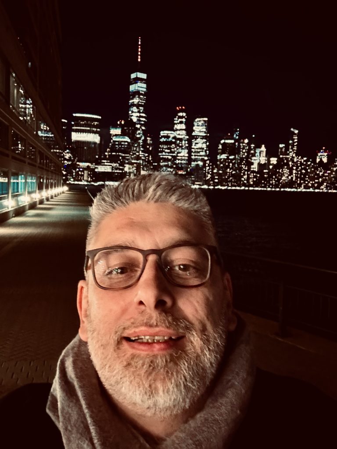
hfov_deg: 46.8
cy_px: 224
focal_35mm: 30
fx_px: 389
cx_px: 168
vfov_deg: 60.0
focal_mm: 2.69
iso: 800
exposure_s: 1/15
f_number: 1.9
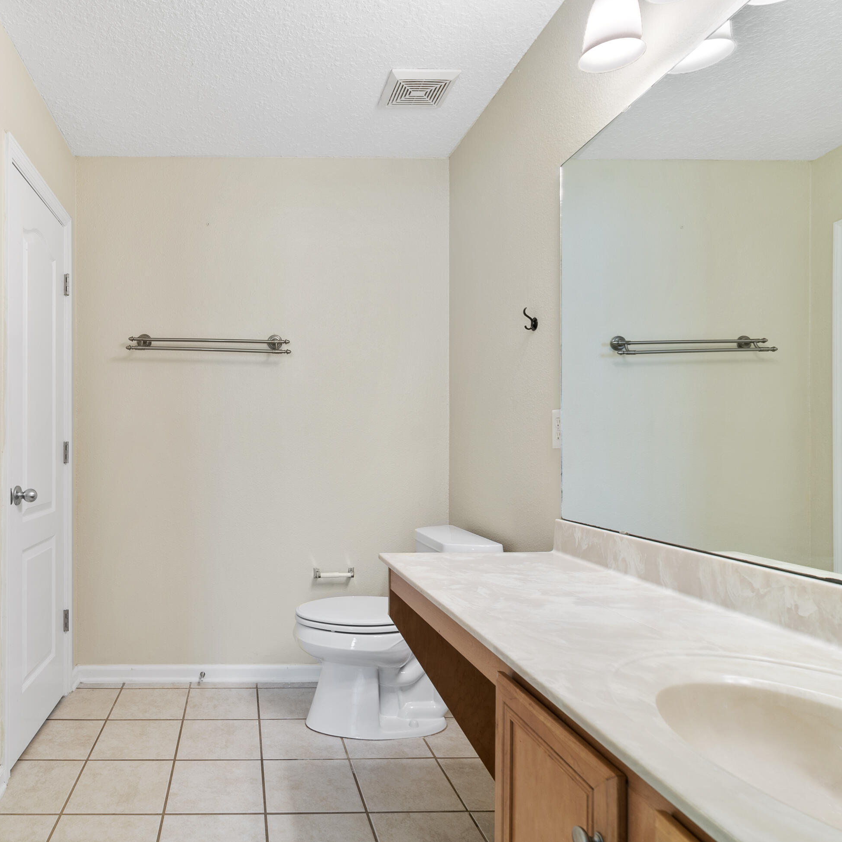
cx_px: 251
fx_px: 578
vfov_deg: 72.1
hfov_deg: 69.1
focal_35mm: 21
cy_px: 433
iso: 100
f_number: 7.1
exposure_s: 1/1.67
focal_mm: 16
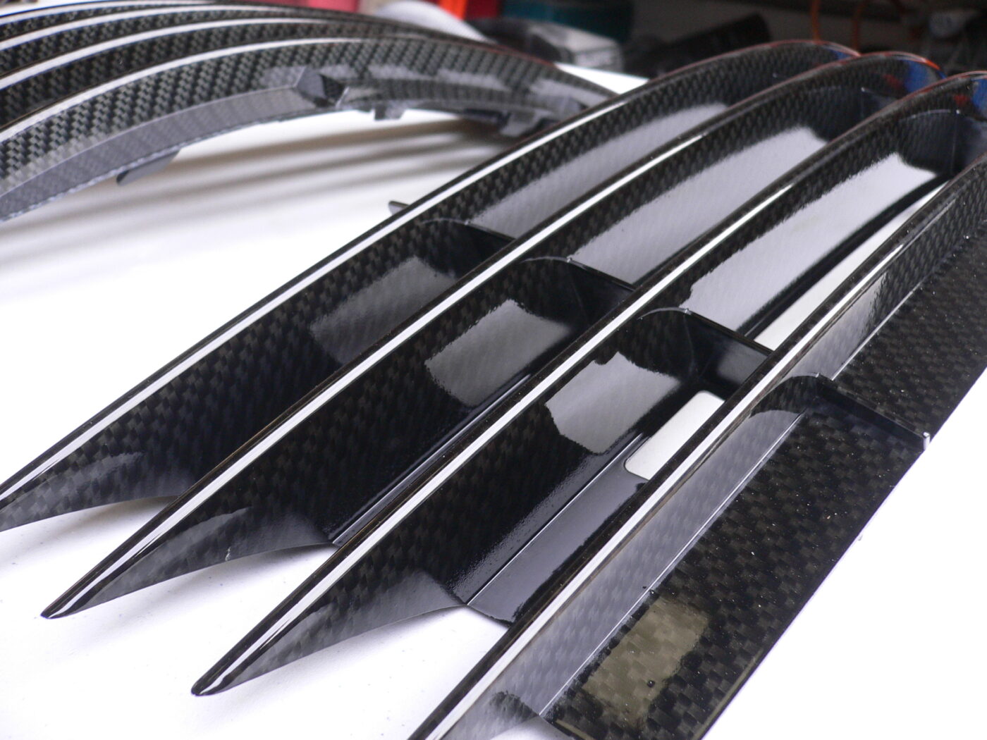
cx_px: 494
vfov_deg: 40.7
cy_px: 370
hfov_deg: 52.6
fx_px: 998
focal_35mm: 35
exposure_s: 1/25
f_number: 2.8
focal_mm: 5.8
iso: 100
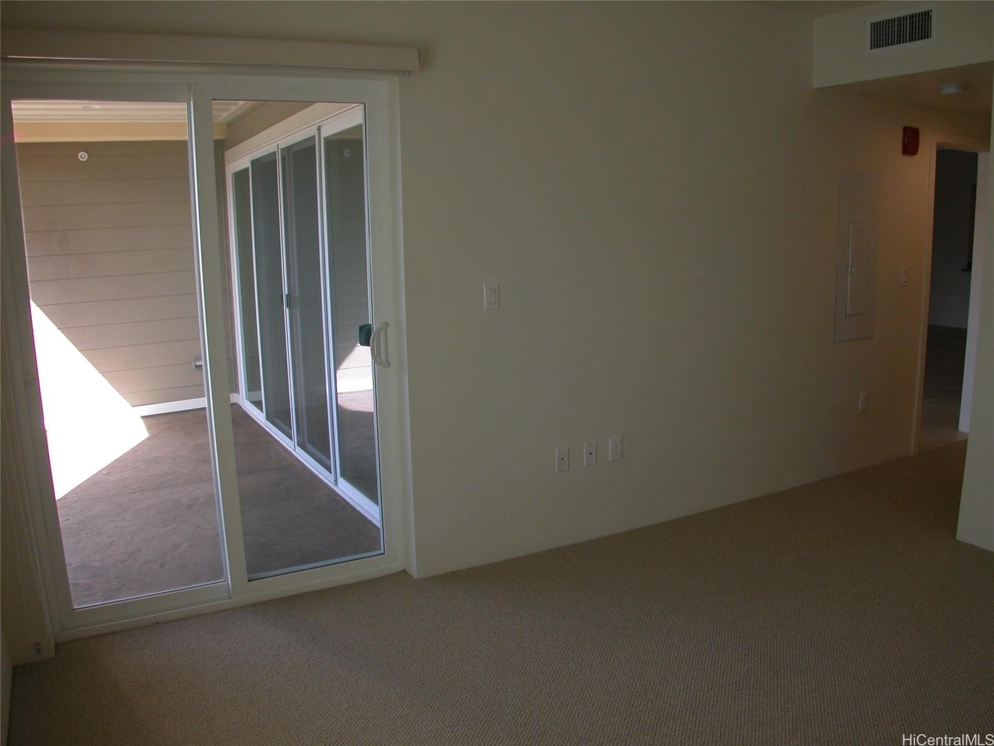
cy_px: 373
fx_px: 1005
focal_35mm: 35
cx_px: 497
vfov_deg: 40.7
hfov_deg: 52.6
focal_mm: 8.9
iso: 100
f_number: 3.2
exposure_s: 1/73.8
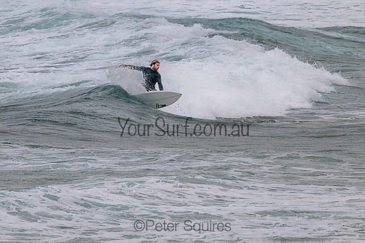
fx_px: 11068
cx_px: 139
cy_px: 99
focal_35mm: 1091
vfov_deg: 1.3
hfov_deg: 1.9
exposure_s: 1/2000
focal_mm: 800
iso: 500
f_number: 11
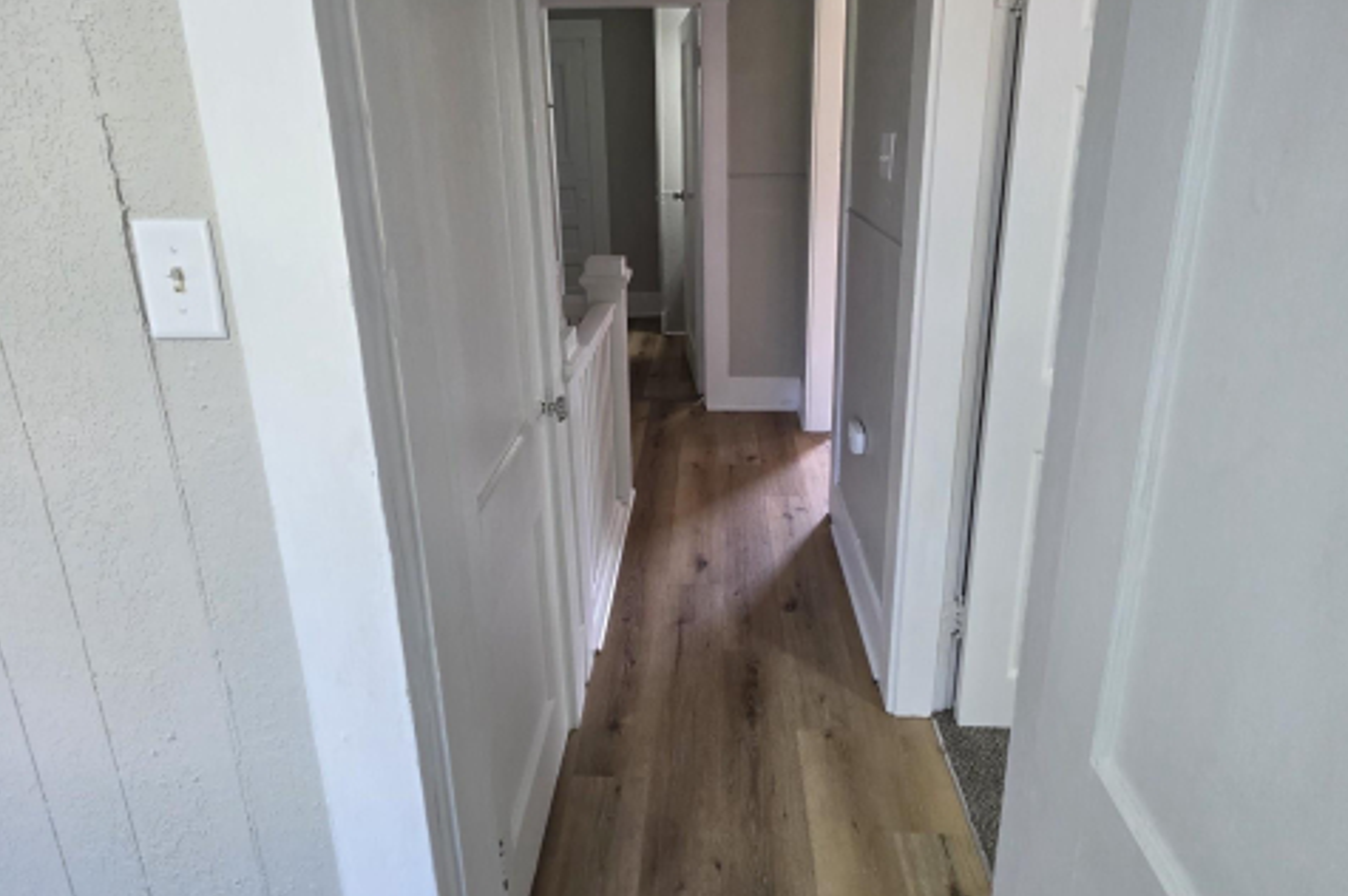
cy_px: 330
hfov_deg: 86.9
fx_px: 711
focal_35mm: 19
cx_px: 701
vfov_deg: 63.5
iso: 250
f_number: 1.9
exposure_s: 1/120
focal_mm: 2.2
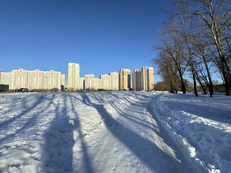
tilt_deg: +5.9
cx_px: 116
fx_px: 93
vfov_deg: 85.7
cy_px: 86
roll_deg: +0.2
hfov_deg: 102.1
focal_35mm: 14
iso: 50
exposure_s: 1/2584
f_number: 2.2
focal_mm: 2.22
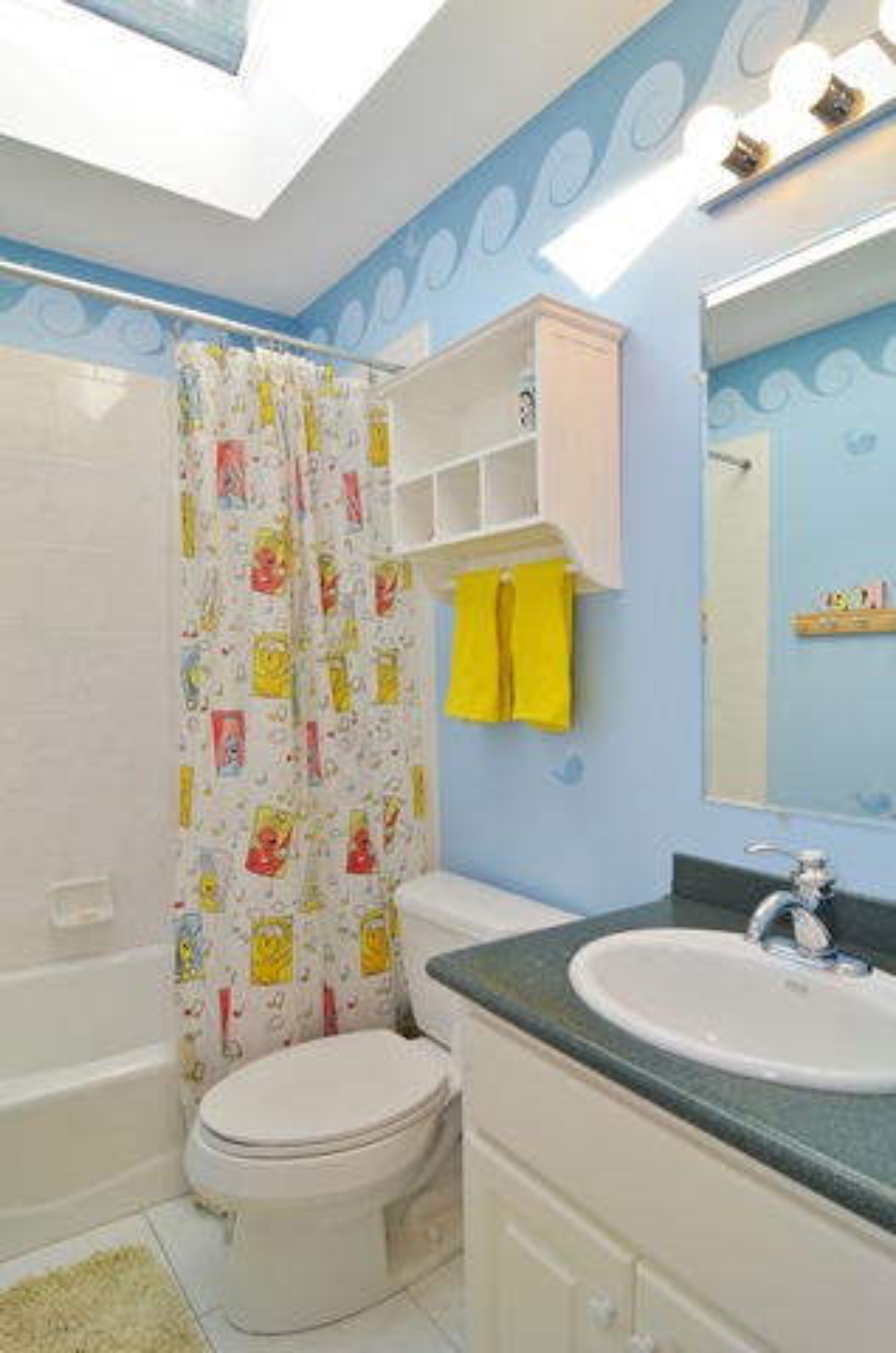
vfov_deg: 90.1
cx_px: 448
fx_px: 675
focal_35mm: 18
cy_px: 676
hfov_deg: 67.2
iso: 500
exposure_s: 1/125
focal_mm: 12
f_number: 8
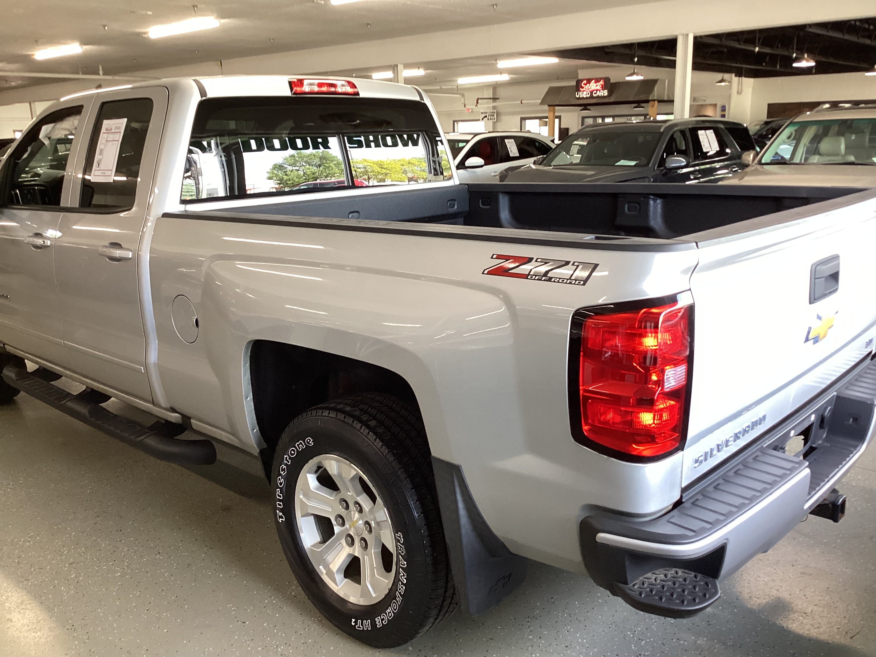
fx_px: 784
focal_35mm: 31
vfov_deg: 45.4
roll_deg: +1.1
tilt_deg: -15.2
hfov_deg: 58.4
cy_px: 328
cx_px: 438
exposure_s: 1/50
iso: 100
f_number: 2.4
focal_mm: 3.3
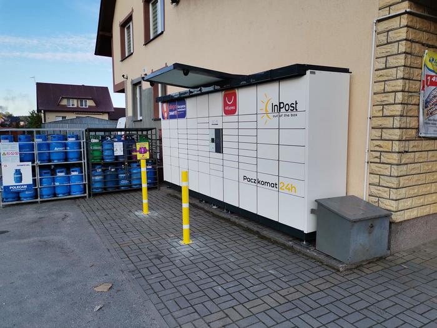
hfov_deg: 67.3
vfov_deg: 53.1
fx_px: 328
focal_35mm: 26
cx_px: 218
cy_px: 164
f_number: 1.8
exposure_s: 1/722
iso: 50
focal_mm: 4.75
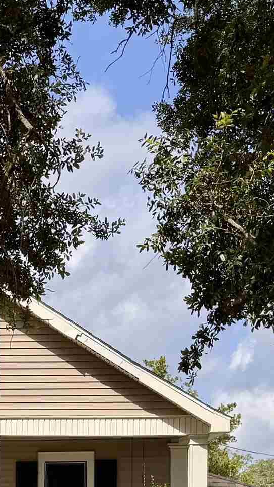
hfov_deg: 14.0
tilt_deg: +0.3
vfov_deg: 23.9
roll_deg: -1.2
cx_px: -84
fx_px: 1073
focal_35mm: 83
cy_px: 539
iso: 80
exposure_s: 1/3247
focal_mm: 6.76
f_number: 1.78
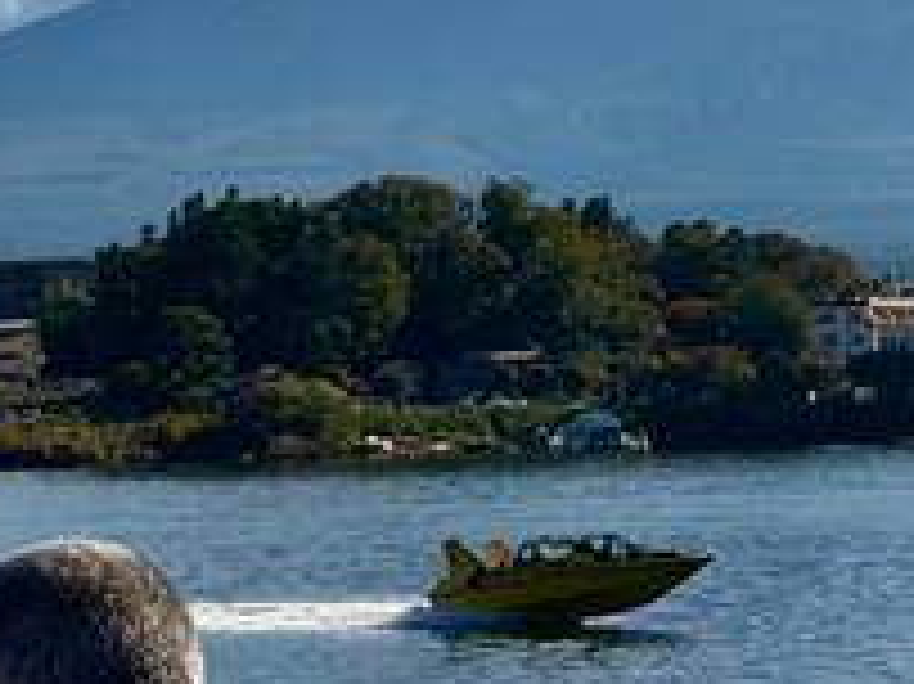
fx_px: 4486
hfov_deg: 11.5
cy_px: -162
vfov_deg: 8.6
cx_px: 851
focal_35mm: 170
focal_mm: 6.76
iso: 80
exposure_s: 1/13333
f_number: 1.78
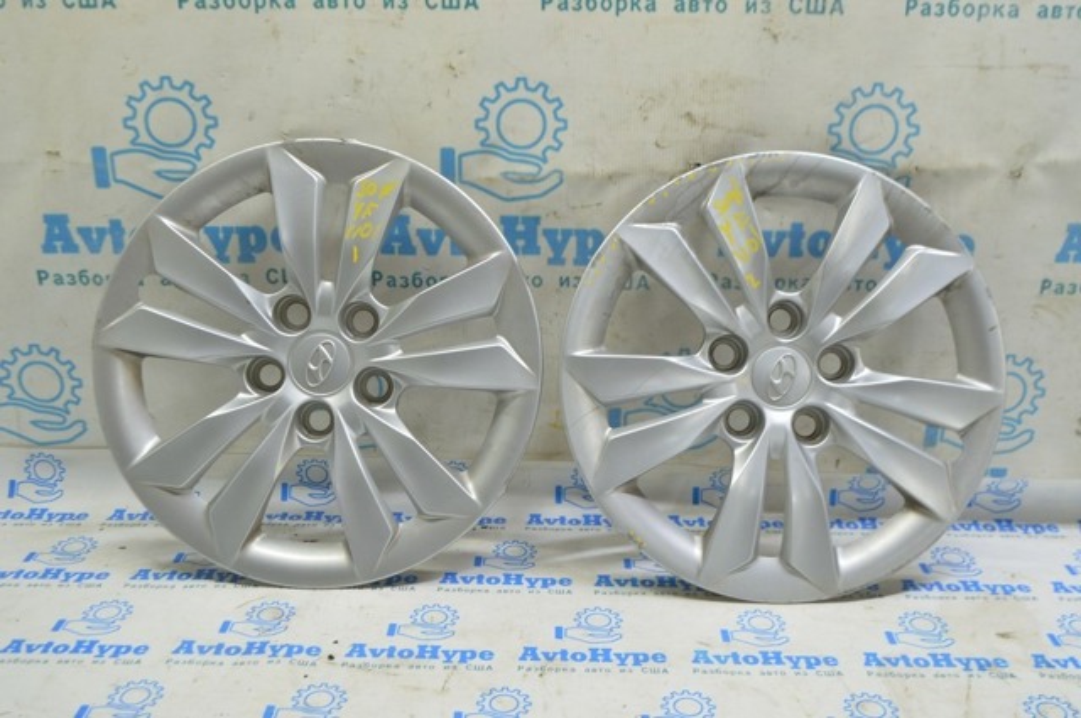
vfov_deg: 35.4
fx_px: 1125
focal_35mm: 38
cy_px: 359
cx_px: 540
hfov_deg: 51.3
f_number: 5.6
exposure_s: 1/20
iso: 400
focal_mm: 25
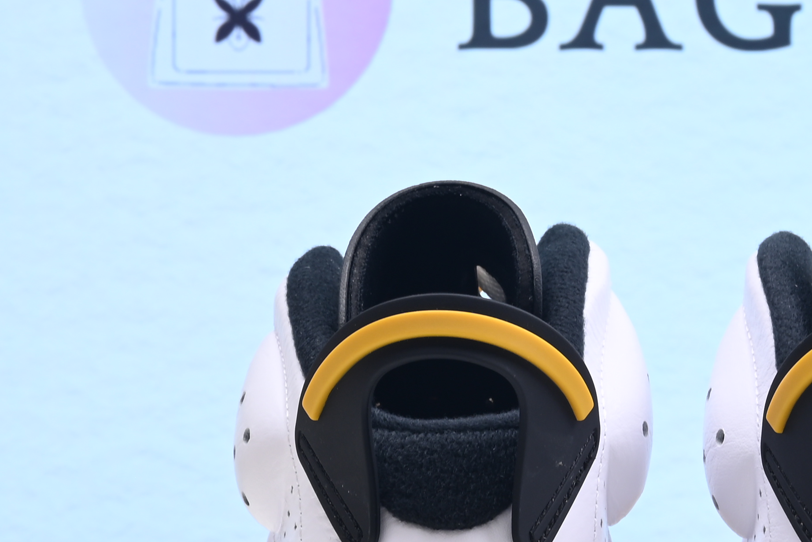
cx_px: 666
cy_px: 381
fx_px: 2798
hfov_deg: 16.4
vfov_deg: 11.0
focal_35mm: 124
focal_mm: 38
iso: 100
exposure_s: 1/2
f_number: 16
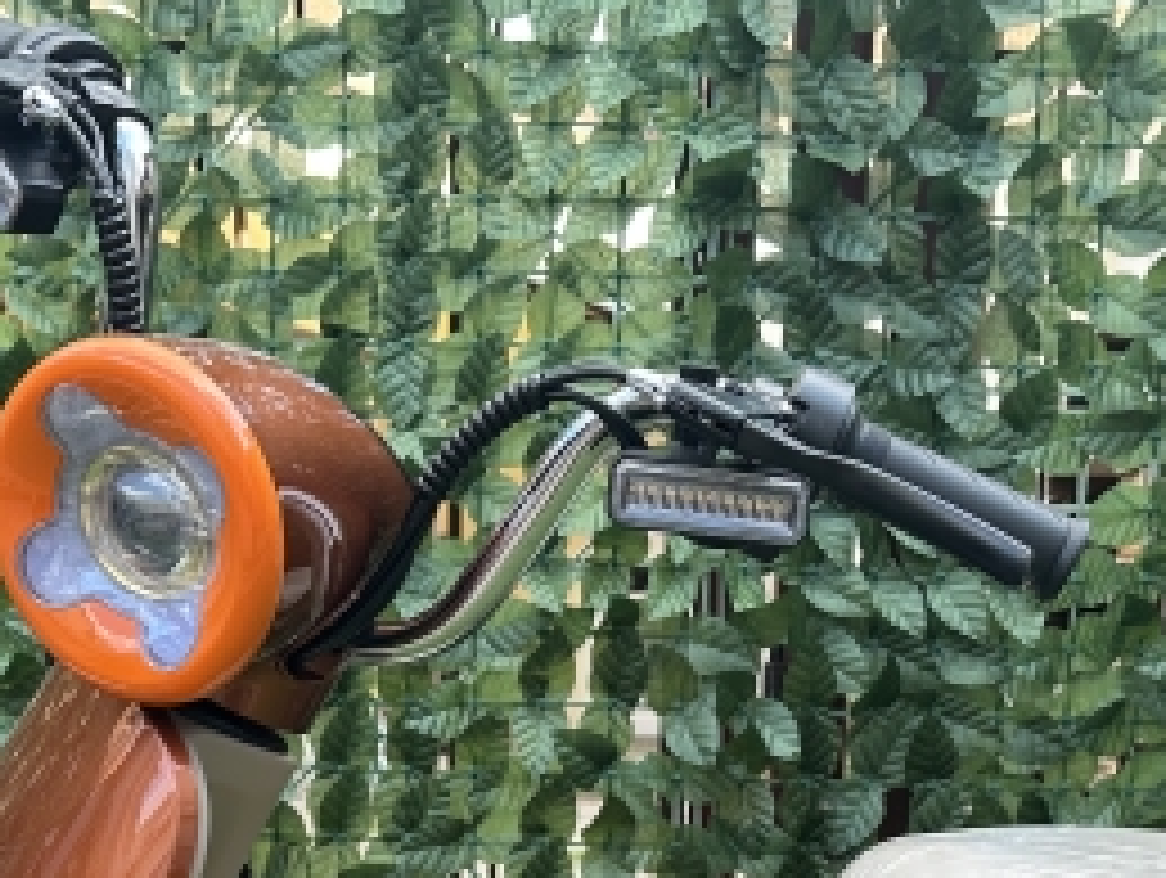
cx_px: 576
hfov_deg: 26.3
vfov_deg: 18.2
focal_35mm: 74
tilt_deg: -13.1
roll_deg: +0.3
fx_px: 2496
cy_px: 1220
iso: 64
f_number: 1.78
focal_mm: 6.86
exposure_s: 1/218
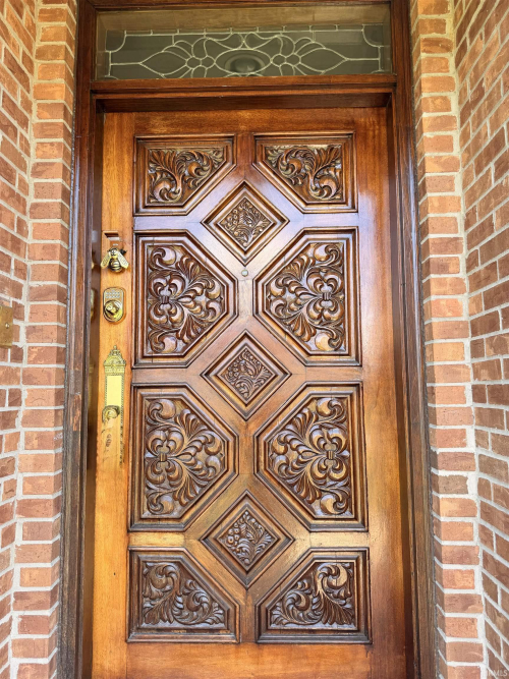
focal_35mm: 24
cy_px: 340
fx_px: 471
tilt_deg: +5.0
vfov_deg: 71.6
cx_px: 254
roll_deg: +0.7
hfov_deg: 56.8
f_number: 1.78
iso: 50
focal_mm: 6.76
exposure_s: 1/124
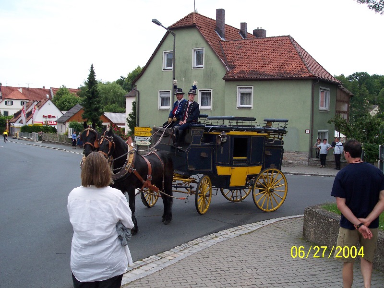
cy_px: 144
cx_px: 192
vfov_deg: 37.7
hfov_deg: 49.0
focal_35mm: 38
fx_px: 422
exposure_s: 1/350
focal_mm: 8
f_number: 4.8
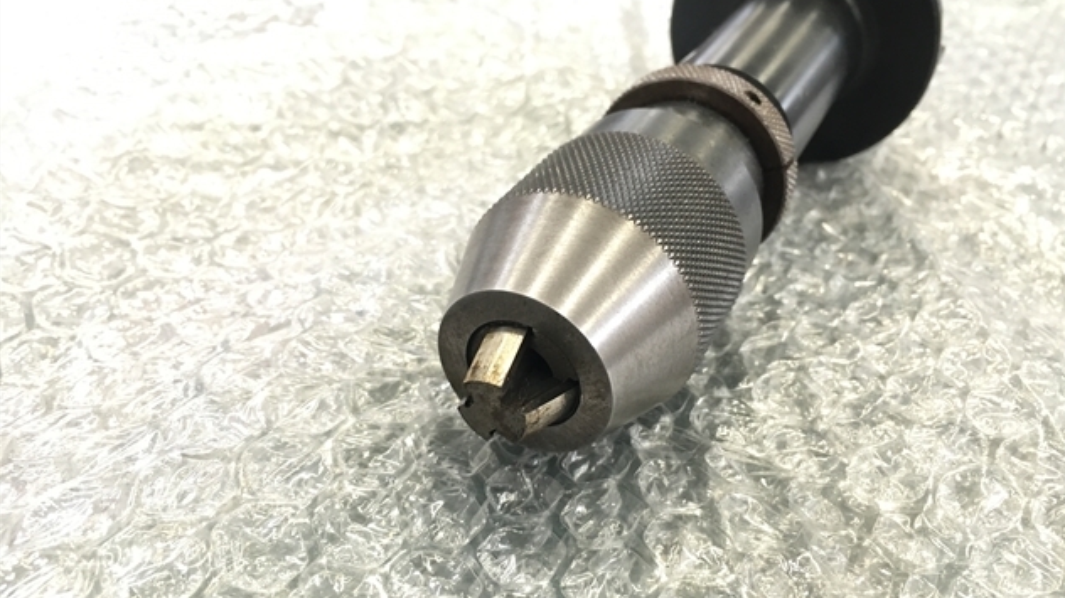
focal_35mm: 32
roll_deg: -7.4
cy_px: 322
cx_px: 538
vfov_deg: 36.6
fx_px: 903
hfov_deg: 61.0
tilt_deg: -34.5
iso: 100
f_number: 2.2
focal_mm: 4.15
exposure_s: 1/30
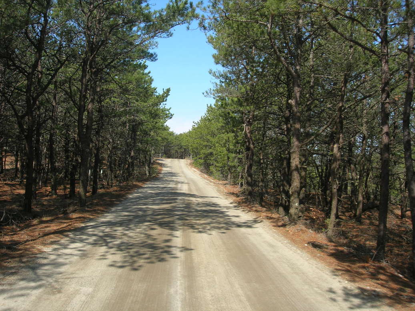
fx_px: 456
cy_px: 156
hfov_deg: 49.0
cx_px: 208
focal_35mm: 38
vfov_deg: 37.7
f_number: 4.8
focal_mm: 7.8
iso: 64
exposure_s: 1/415
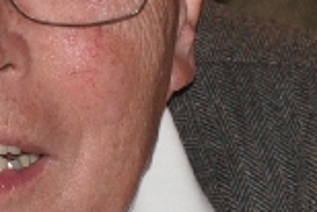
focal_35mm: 603
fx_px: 5315
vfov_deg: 2.3
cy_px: 12
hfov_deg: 3.4
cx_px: -228
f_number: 5.3
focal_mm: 62
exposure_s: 1/60
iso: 800
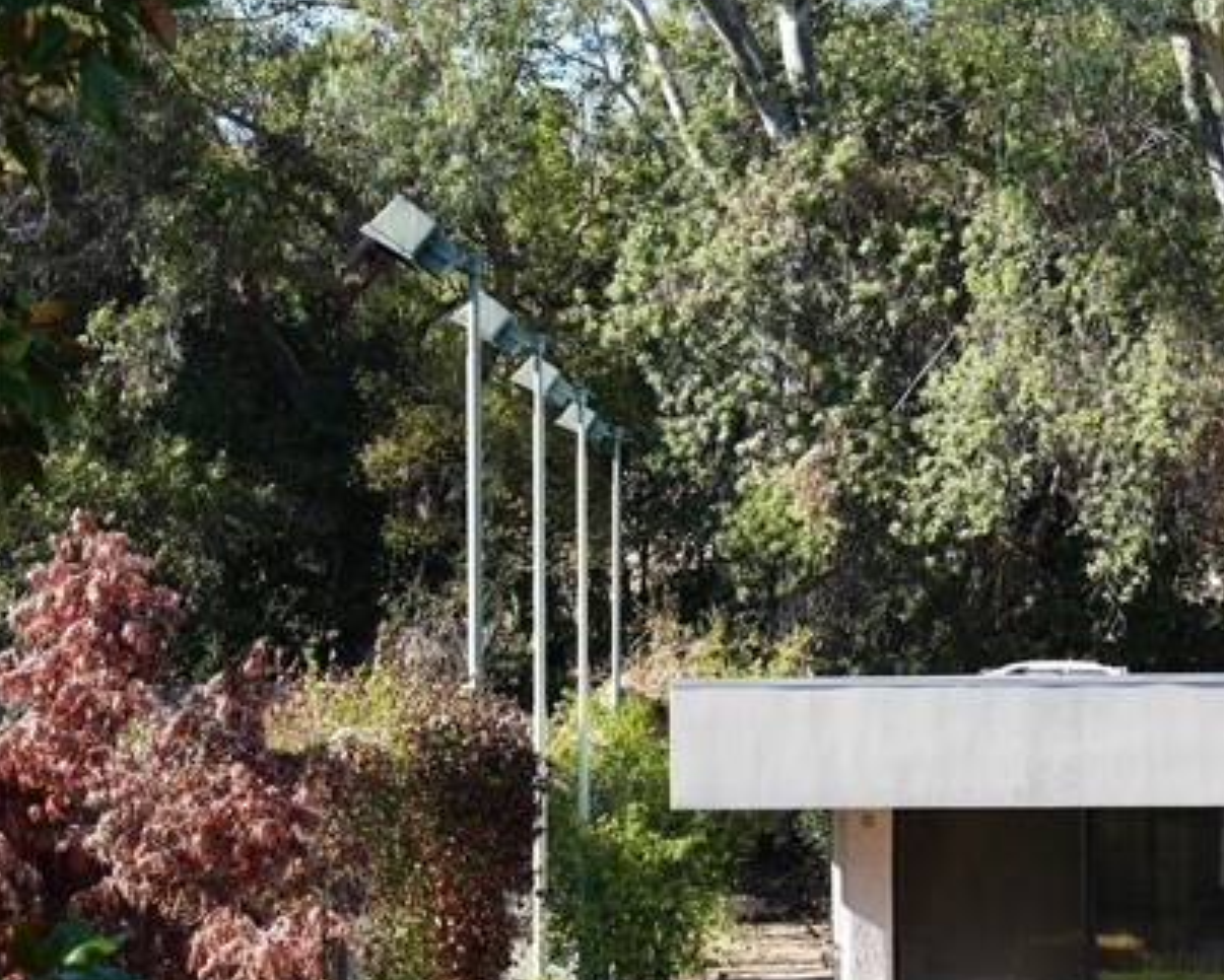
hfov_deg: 17.1
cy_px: 633
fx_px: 4059
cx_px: 632
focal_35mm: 112
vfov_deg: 13.8
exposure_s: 1/125
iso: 100
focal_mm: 50
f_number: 5.6
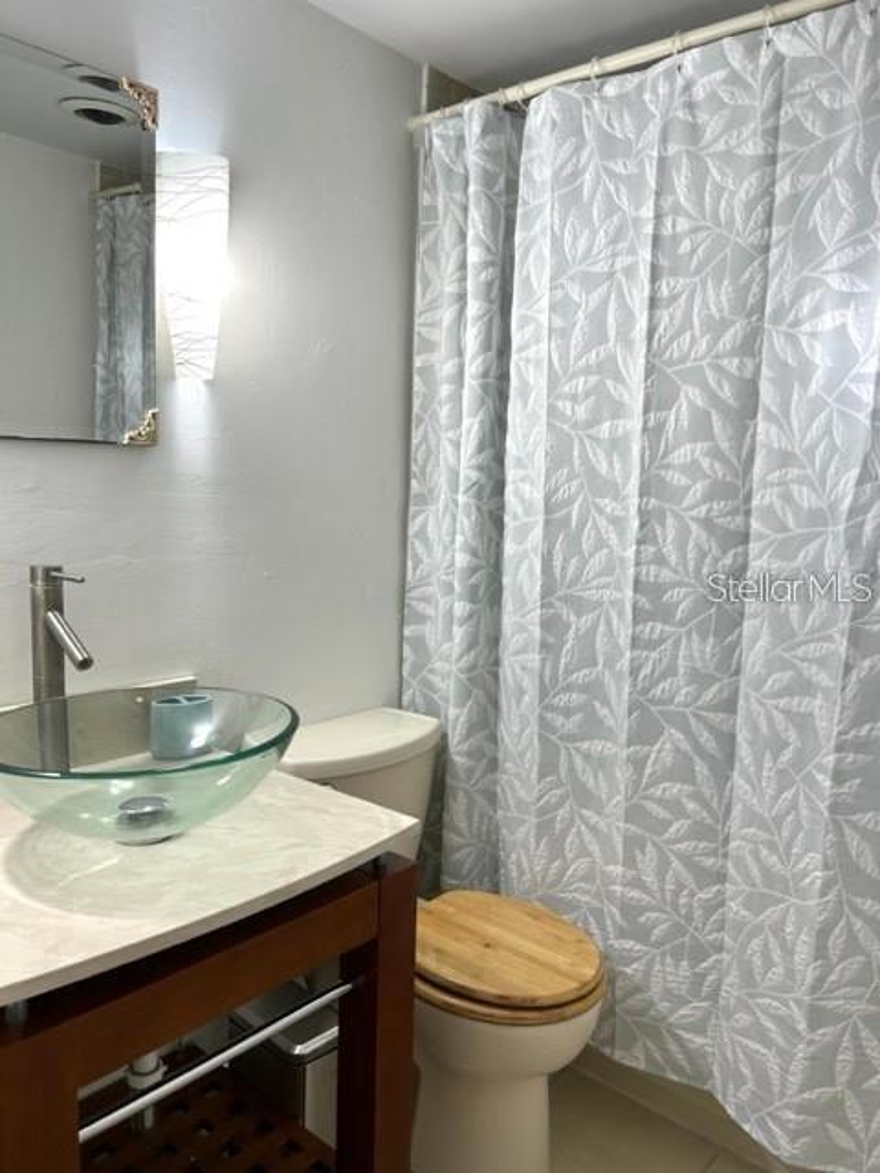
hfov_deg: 53.1
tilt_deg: -7.1
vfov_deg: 67.3
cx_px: 440
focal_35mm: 26
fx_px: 881
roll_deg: -2.7
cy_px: 586
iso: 40
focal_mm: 5.7
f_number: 1.5
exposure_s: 1/120
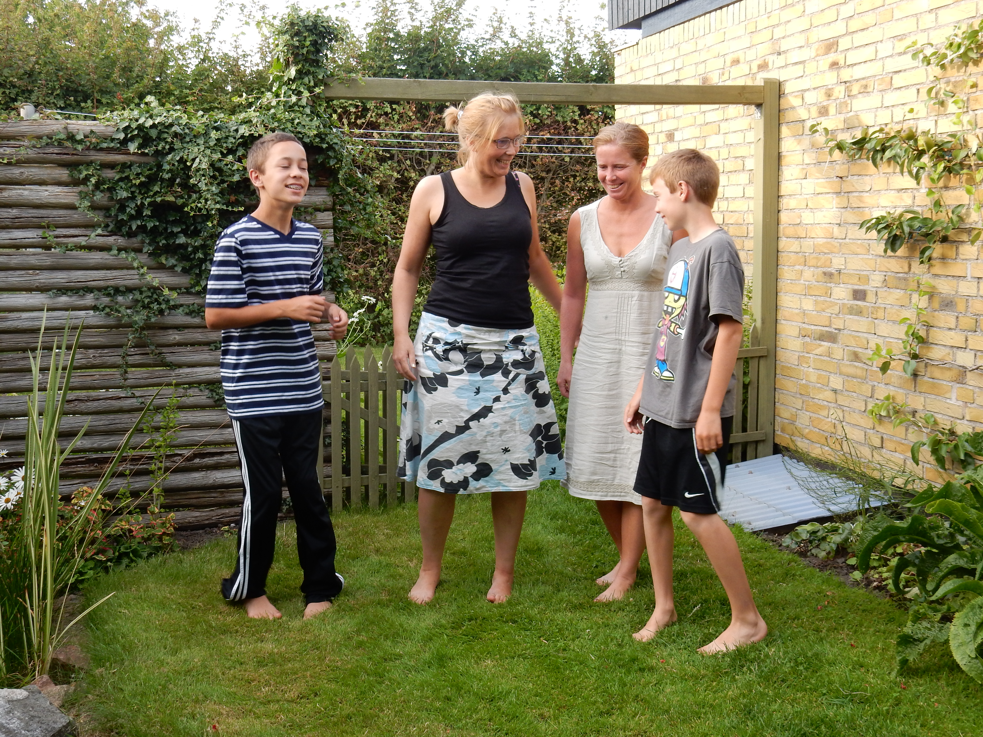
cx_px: 492
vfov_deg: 33.6
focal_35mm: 43
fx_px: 1221
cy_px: 368
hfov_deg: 43.9
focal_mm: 7.6
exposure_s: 1/60
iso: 125
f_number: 4.2
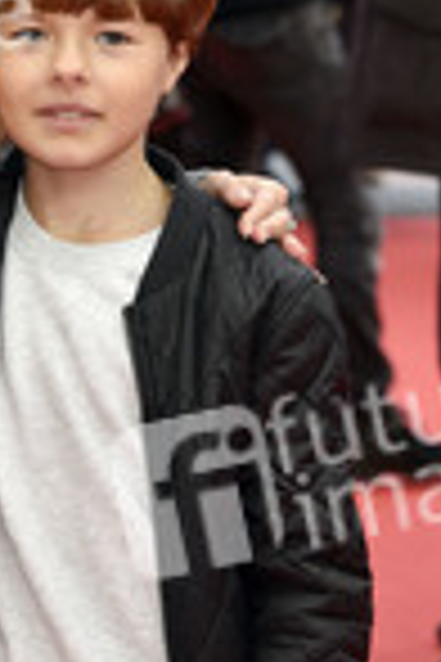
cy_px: 248
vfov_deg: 7.7
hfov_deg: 5.1
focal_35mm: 267
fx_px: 4906
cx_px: -68
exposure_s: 1/200
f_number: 5.6
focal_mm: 98
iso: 640
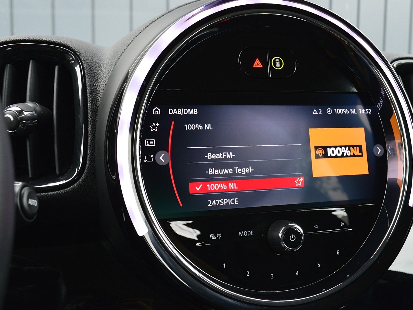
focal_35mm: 36
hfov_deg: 51.2
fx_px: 430
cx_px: 232
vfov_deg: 39.7
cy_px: 155
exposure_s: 1/60
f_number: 8
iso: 640
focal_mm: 22
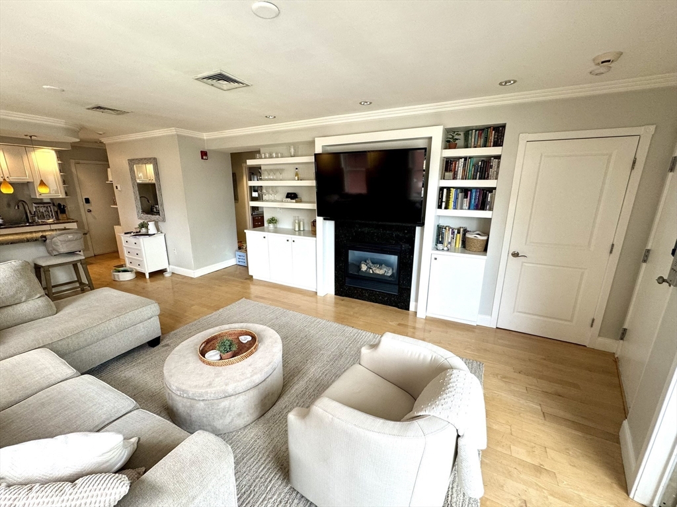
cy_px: 254
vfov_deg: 85.7
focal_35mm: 14
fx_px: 274
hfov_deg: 102.1
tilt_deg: -14.6
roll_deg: -1.0
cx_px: 338
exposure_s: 1/120
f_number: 2.2
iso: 160
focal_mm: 2.22
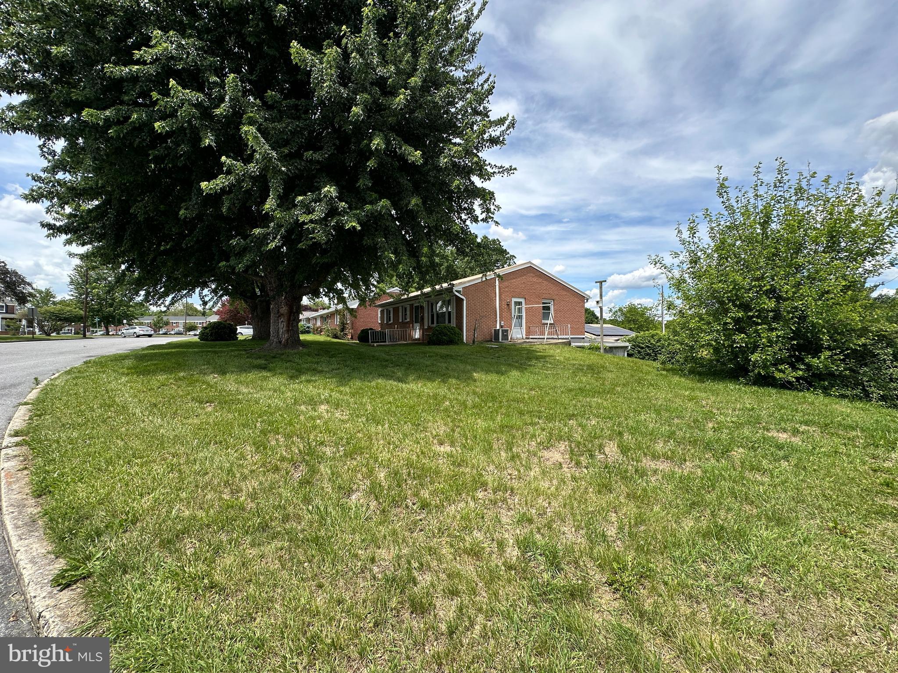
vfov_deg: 85.7
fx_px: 363
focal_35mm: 14
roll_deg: +0.5
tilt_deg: +0.6
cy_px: 336
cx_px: 449
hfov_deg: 102.1
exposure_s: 1/1062
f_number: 2.2
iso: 40
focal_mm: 2.22
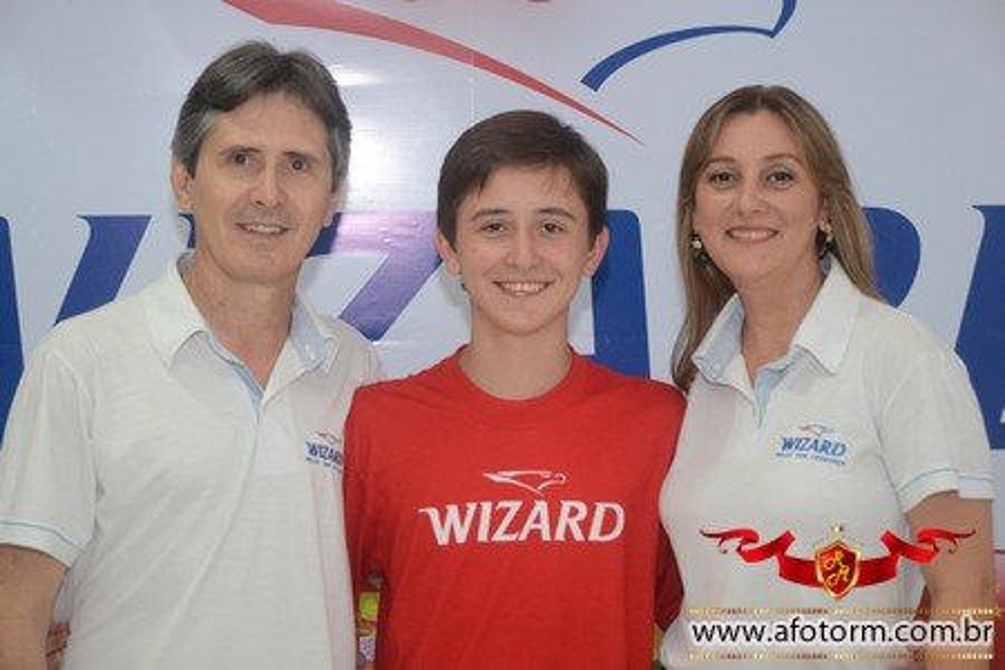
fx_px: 2429
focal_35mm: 87
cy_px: 335
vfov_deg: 15.7
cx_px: 502
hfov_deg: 23.4
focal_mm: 58
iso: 1600
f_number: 5
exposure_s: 1/125
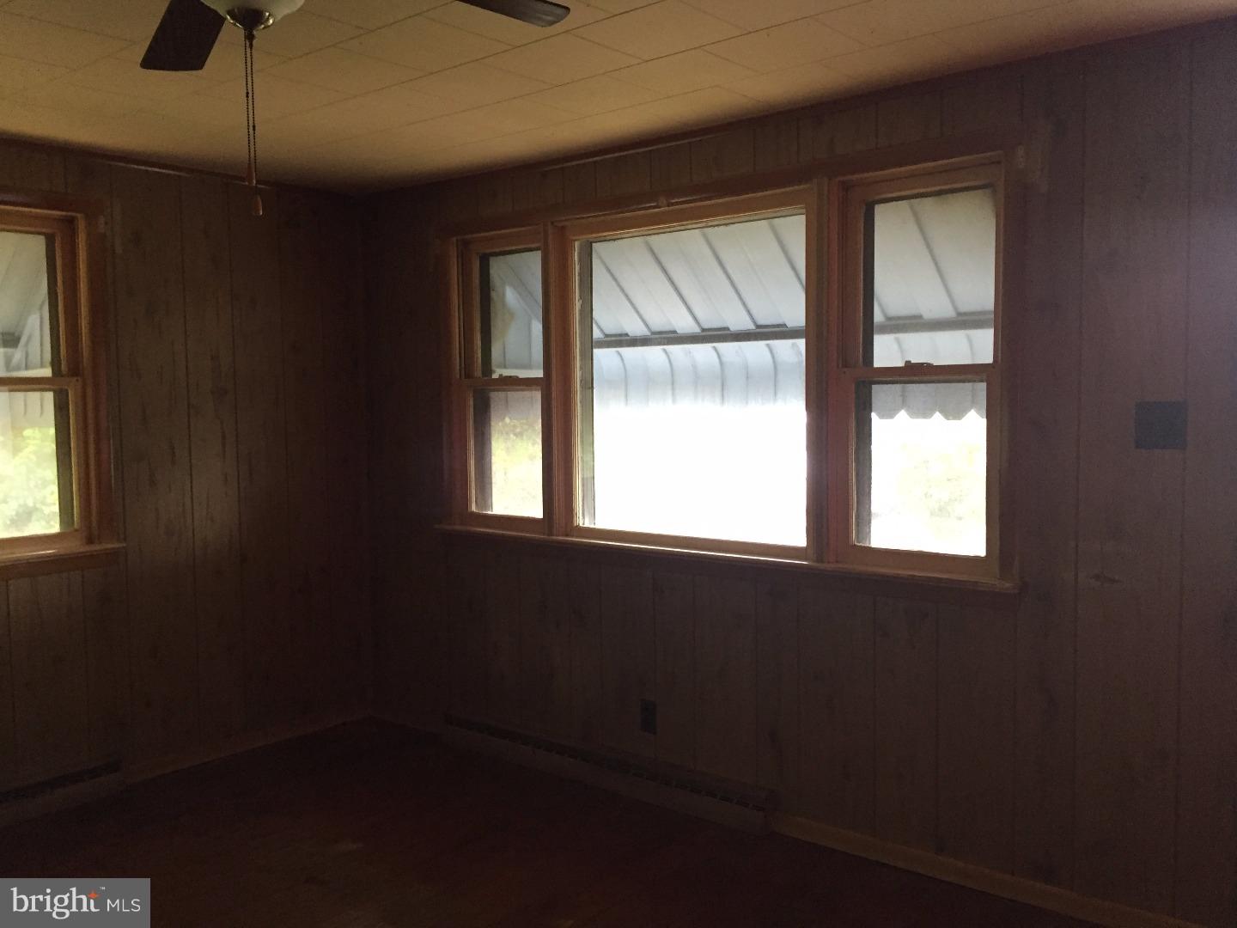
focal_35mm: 29
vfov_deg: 48.2
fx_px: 1036
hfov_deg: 61.7
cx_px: 618
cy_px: 464
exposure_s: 1/30
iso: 160
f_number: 2.2
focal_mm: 4.15
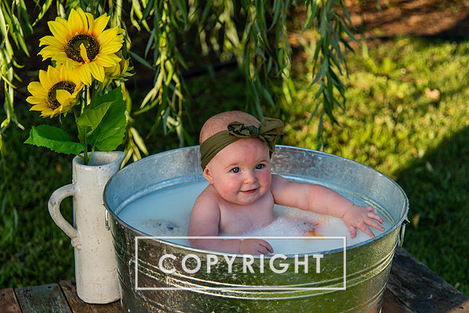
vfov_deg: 19.0
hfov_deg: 28.2
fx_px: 934
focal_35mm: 72
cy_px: 181
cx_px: 243
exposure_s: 1/320
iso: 100
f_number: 4
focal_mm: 62
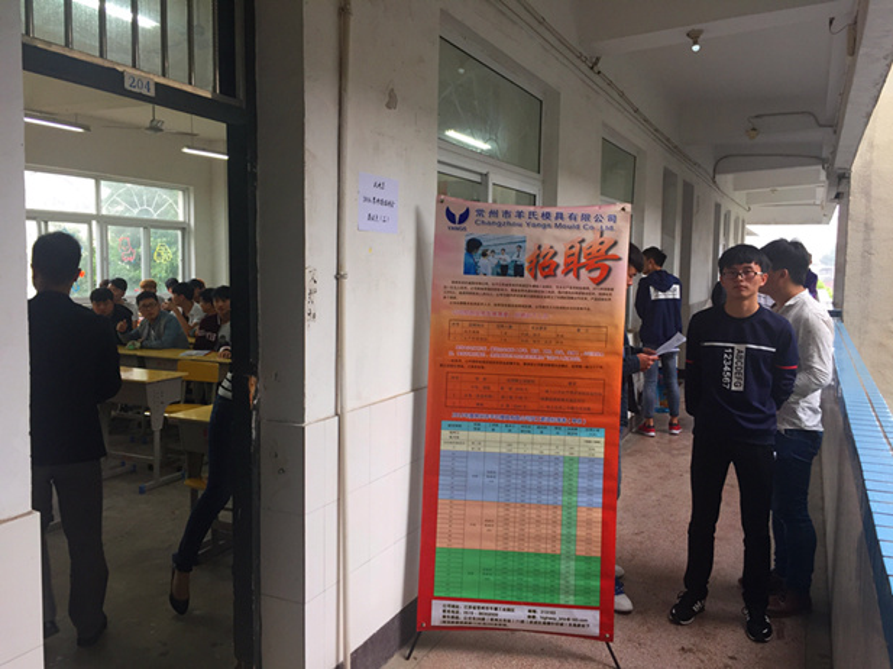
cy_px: 334
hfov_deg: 61.7
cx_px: 446
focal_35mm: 29
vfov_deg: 48.2
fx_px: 748
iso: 40
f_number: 2.2
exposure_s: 1/60
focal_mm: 4.15
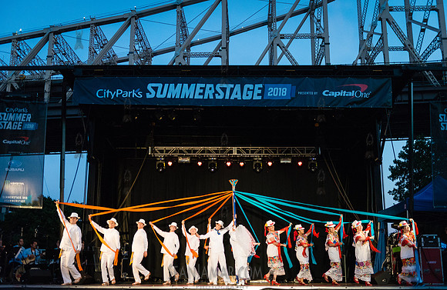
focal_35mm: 41
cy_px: 149
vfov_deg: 31.9
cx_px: 223
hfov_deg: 47.5
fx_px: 508
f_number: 2.8
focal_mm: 40
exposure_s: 1/800
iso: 4000
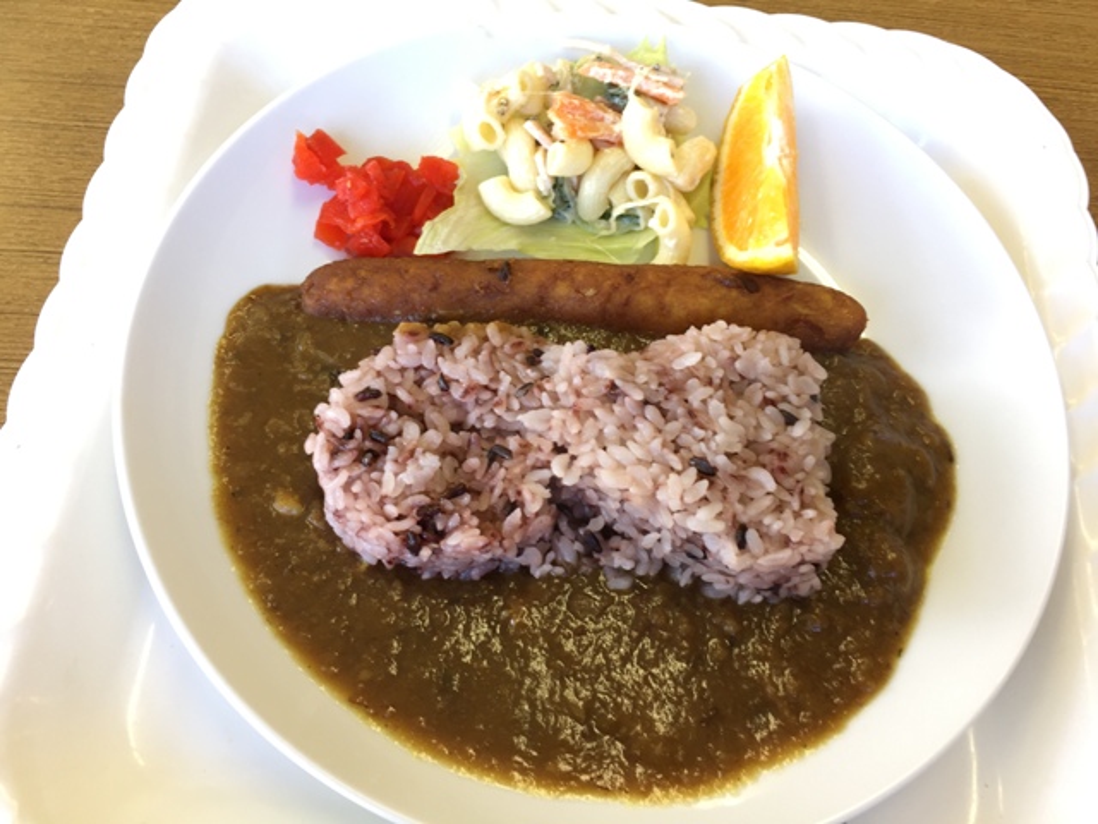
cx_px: 549
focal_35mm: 29
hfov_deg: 61.7
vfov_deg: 48.2
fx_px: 920
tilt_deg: -64.0
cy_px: 412
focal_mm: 4.15
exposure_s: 1/33
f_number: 2.2
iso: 40
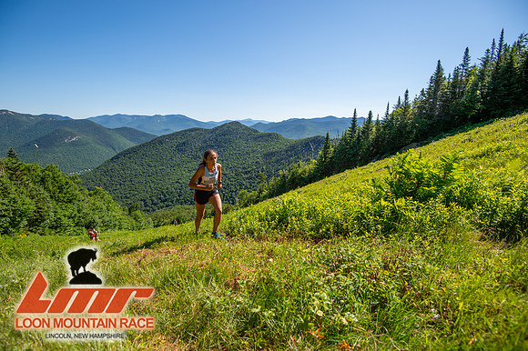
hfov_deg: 96.8
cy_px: 176
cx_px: 264
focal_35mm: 16
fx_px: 235
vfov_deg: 73.7
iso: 100
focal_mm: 16
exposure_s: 1/500
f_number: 5
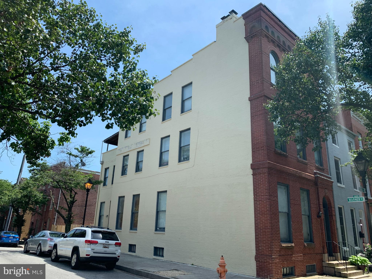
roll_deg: -4.2
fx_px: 279
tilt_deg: +20.1
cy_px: 140
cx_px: 186
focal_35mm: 26
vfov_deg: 53.1
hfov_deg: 67.3
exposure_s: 1/1427
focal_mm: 4.25
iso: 25
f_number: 1.8
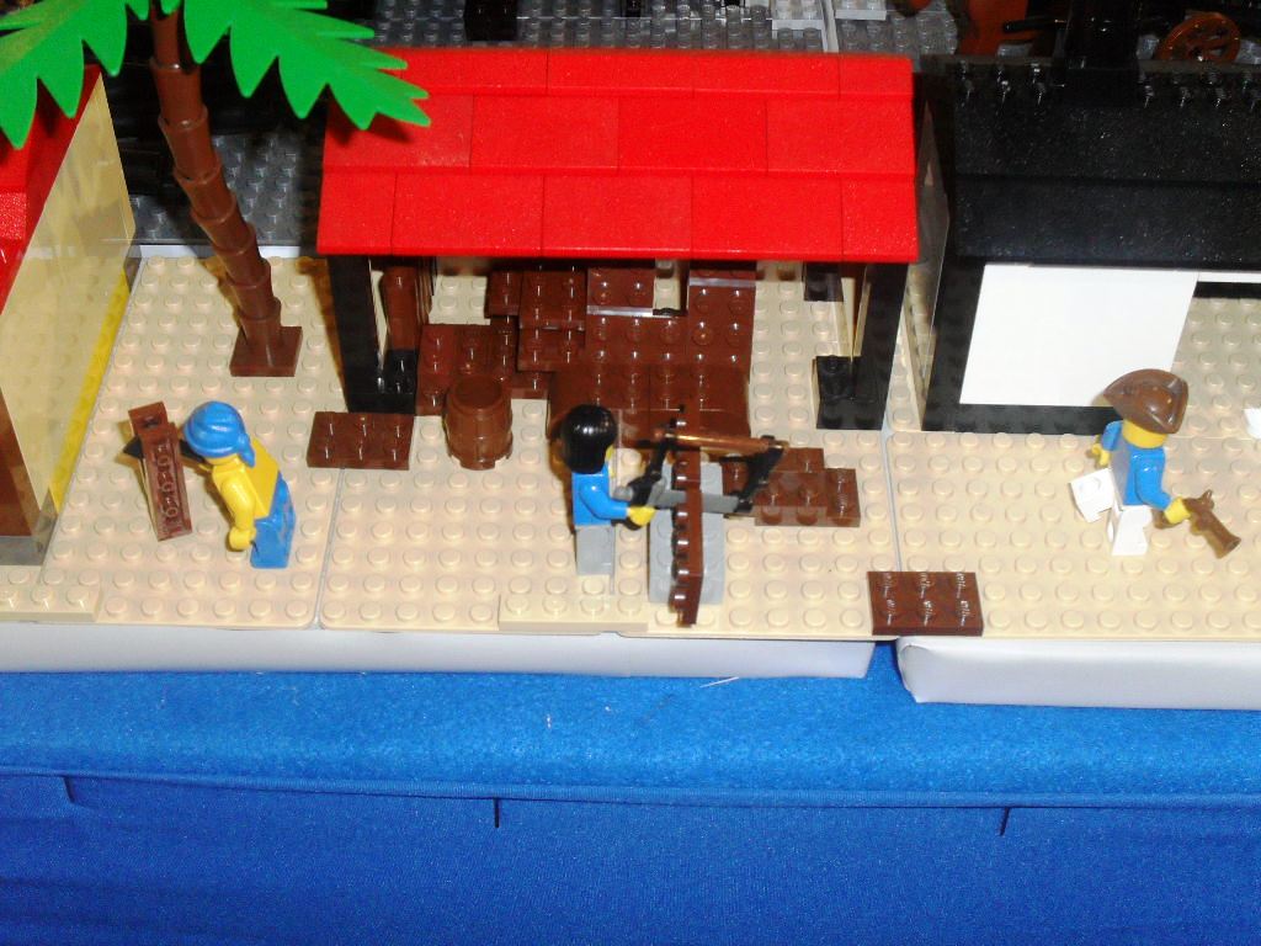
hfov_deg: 38.9
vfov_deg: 29.7
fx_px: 1785
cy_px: 473
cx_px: 630
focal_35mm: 49
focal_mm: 8.7
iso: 200
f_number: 3.9
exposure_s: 1/45
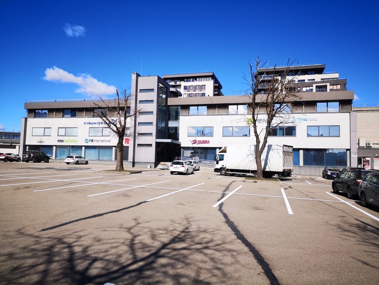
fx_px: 296
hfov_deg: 65.3
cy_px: 142
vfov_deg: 51.4
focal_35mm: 27
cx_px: 190
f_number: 1.8
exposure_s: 1/3175
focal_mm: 3.95
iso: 50
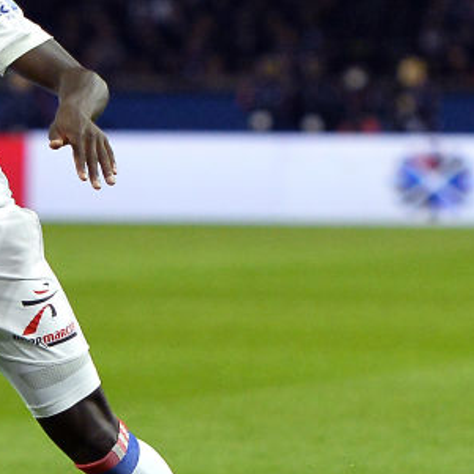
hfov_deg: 4.0
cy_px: 271
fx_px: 6708
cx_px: -211
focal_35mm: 433
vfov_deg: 4.0
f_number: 3.5
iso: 4000
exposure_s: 1/2000
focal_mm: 150
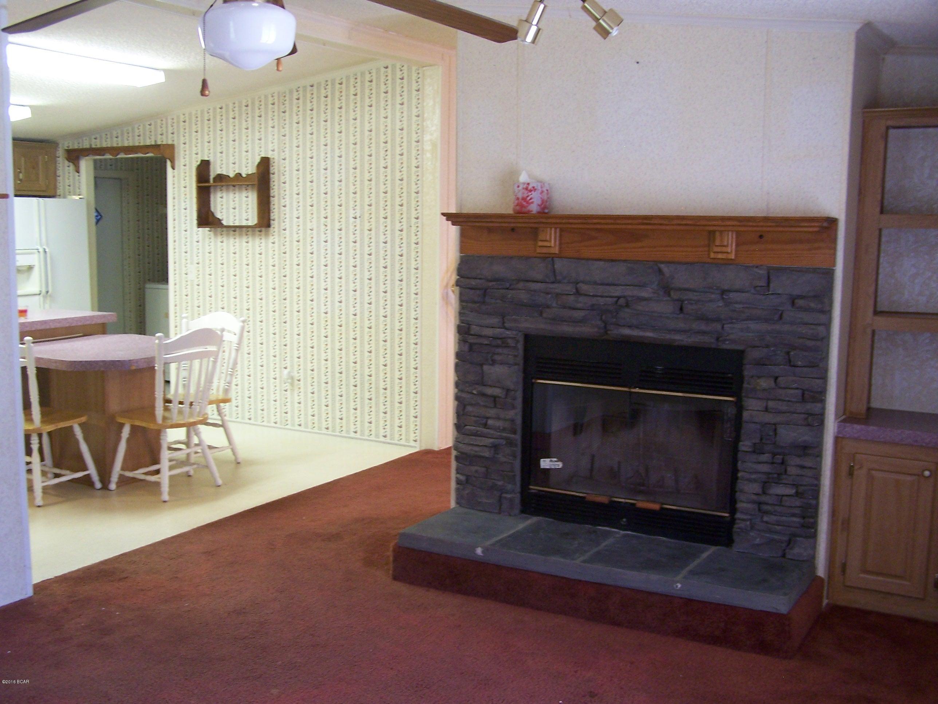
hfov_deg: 49.0
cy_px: 352
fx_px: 1030
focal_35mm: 38
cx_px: 469
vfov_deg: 37.7
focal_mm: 6.3
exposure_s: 1/8
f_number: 2.8
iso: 140
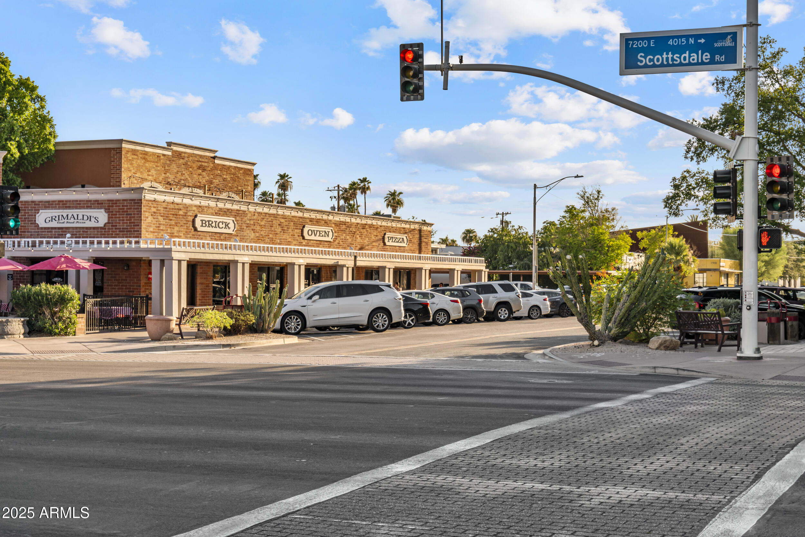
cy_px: 268
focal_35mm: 60
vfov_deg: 22.6
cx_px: 402
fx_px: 1342
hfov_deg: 33.4
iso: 100
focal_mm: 60
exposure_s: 1/80
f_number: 5.6
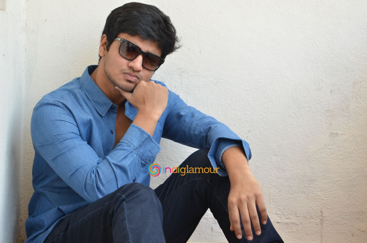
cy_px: 122
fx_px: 885
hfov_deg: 23.4
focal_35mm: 87
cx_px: 184
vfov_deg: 15.6
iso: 500
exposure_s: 1/125
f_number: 5.6
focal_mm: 58
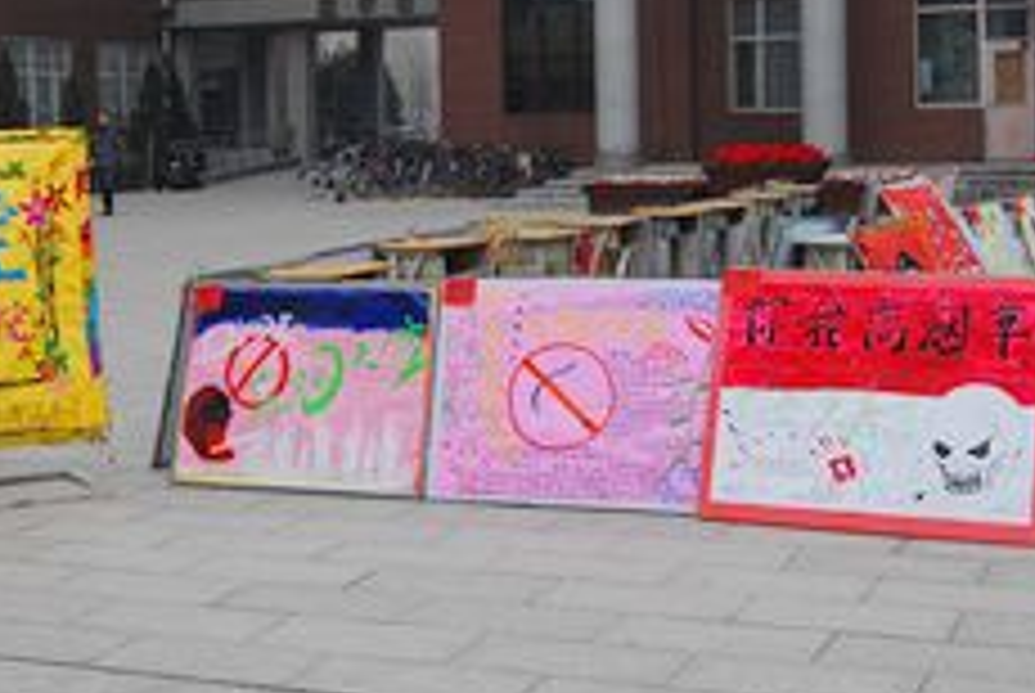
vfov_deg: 21.6
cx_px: 495
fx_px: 1811
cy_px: 236
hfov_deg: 31.9
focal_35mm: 63
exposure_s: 1/160
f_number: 6.3
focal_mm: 23
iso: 100
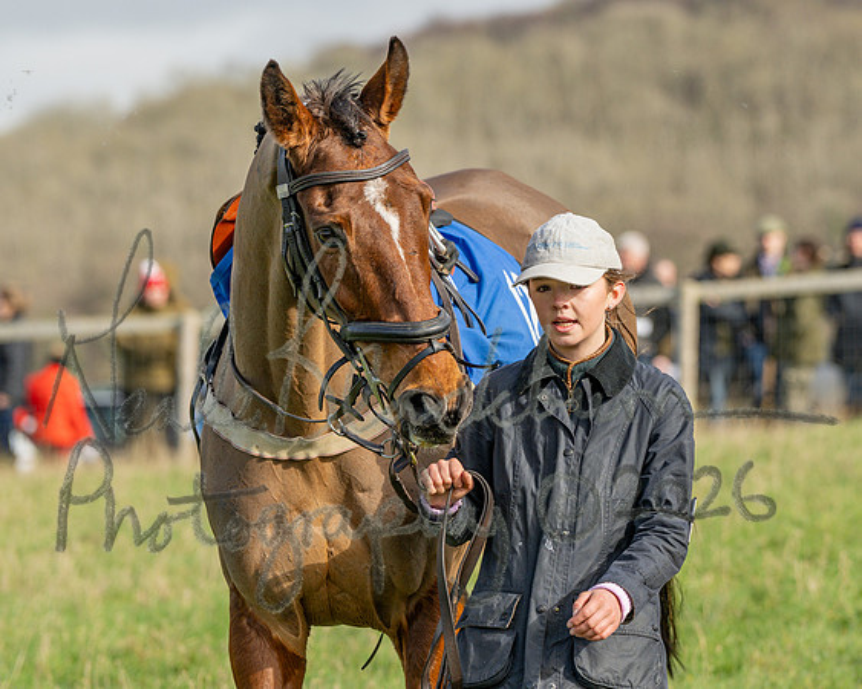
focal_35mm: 296
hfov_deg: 6.5
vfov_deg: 5.2
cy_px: 307
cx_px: 485
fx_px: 7559
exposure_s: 1/800
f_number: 4
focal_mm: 150
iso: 100
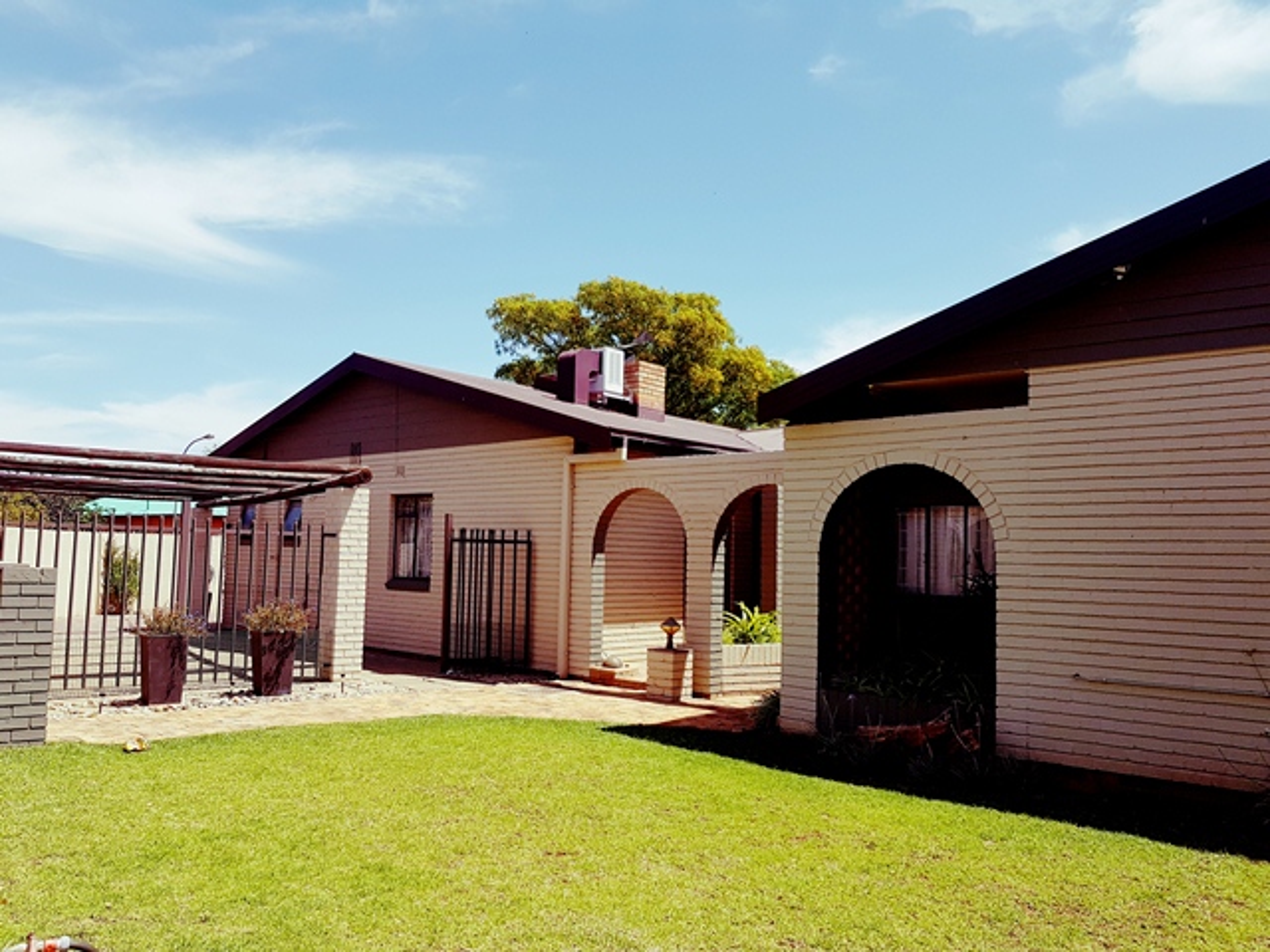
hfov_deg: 67.3
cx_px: 635
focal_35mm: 26
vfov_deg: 53.1
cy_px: 476
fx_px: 954
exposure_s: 1/1756
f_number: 1.7
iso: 40
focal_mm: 4.2
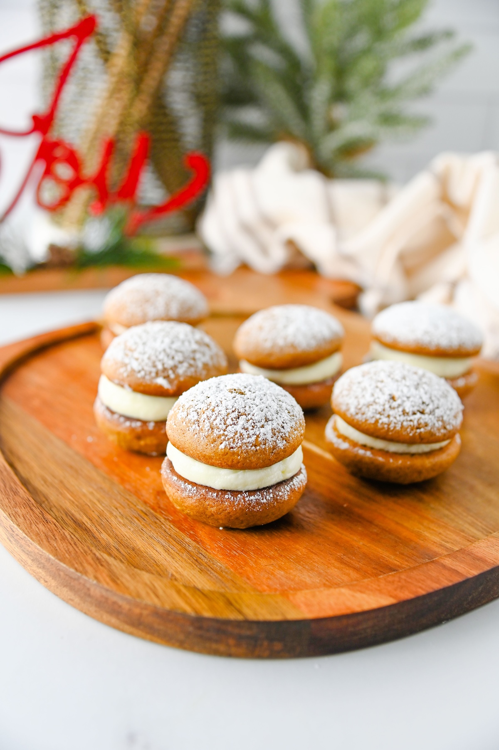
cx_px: 250
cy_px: 375
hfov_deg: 27.0
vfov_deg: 39.6
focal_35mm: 50
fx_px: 1041
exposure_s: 1/125
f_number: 4
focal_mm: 50
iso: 500
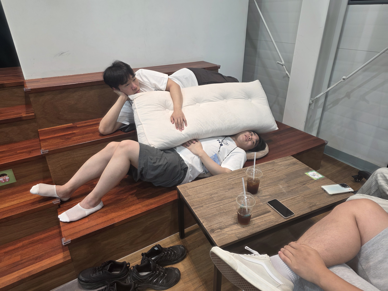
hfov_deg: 73.9
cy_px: 146
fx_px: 258
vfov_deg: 58.9
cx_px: 194
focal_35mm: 23
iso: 64
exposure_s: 1/120
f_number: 1.7
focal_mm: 6.25
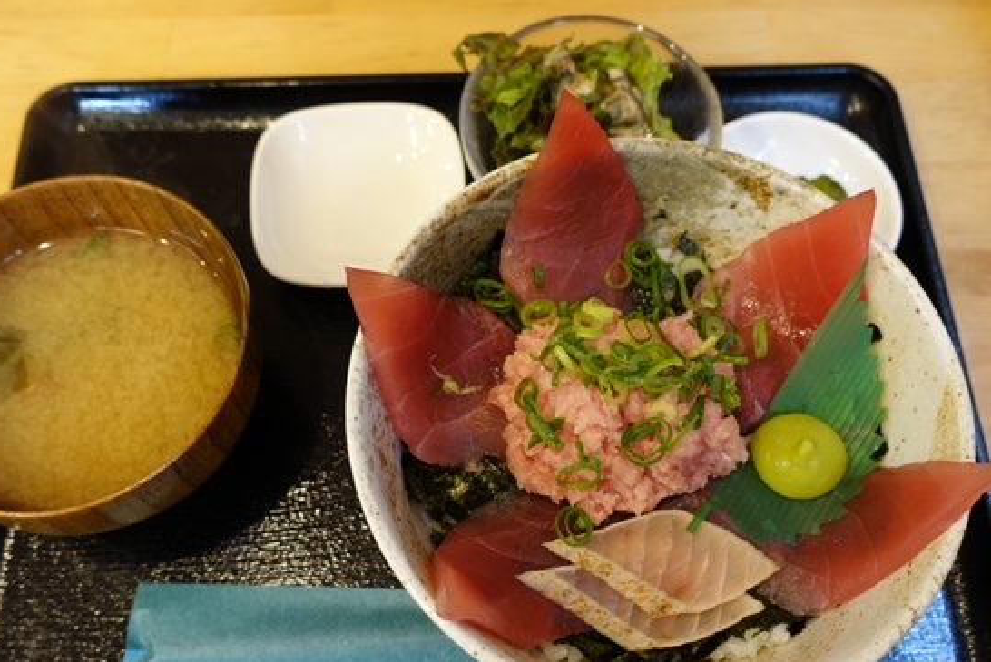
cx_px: 468
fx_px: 937
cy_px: 370
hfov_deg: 55.7
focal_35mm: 34
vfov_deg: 38.9
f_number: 2.5
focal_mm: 10.7
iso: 160
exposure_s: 1/30
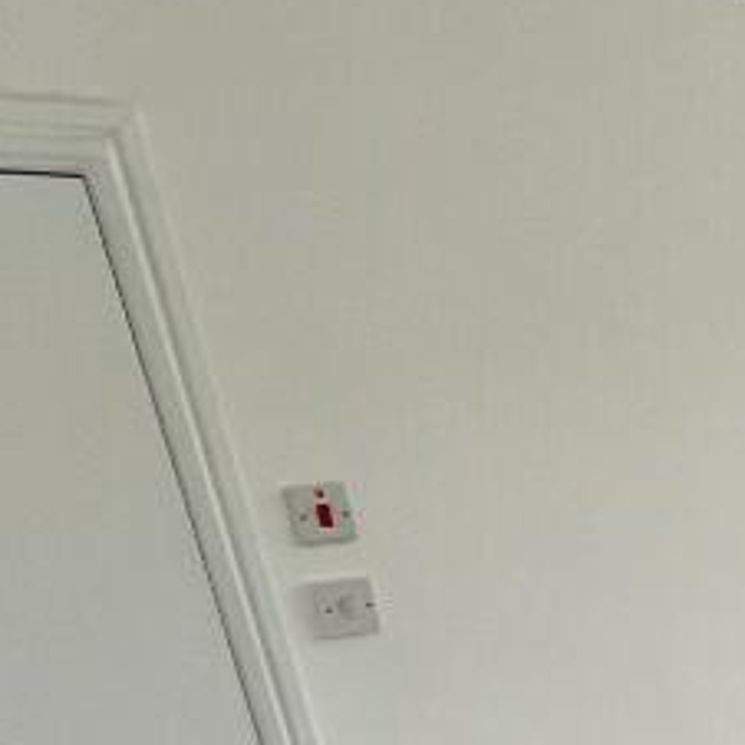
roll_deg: -0.5
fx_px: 1266
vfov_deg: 26.8
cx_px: 1104
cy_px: 1009
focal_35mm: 52
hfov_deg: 25.3
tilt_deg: -28.9
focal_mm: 1.57
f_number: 1.8
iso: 64
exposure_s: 1/100
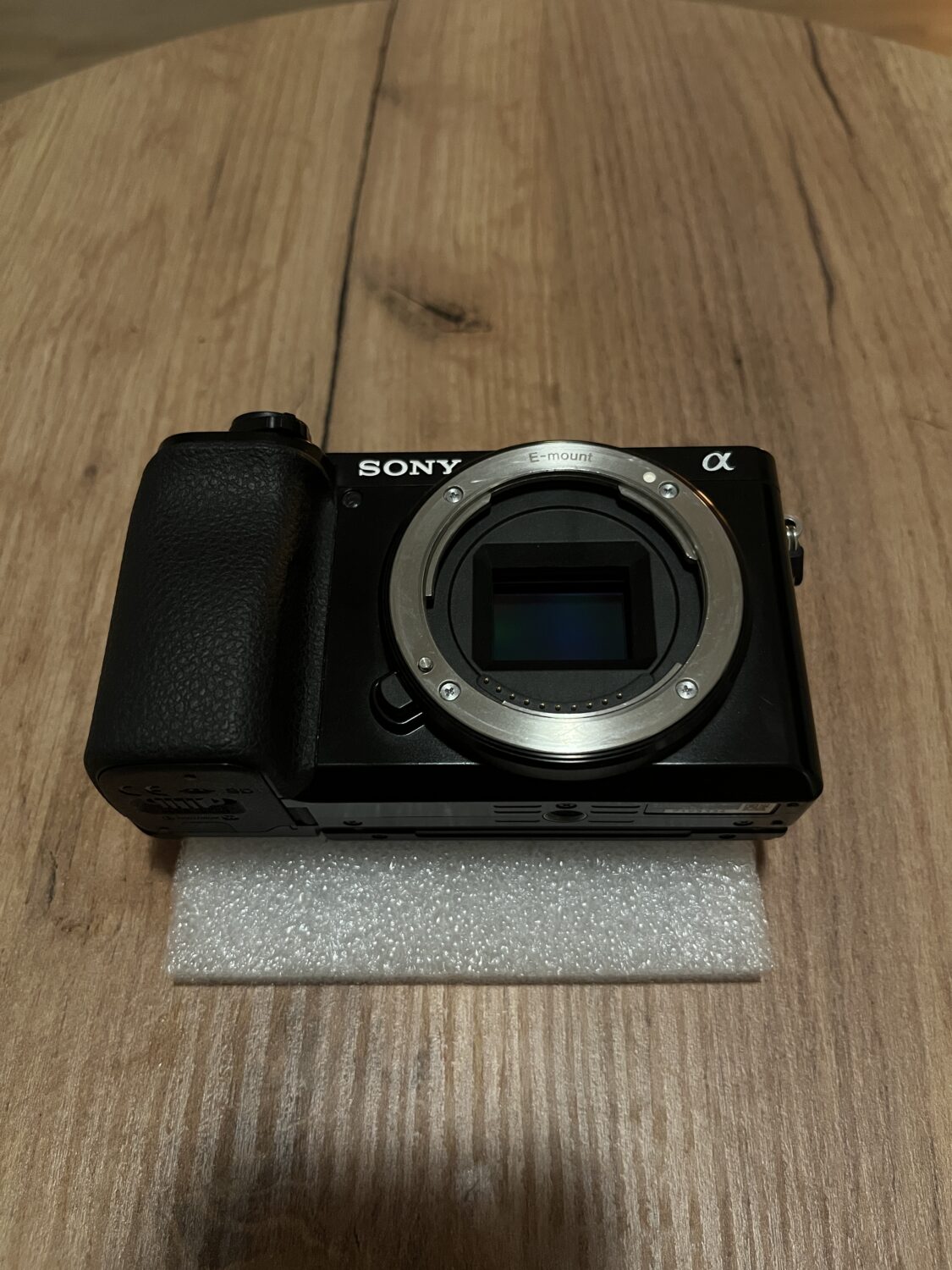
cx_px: 476
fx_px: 953
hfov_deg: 53.1
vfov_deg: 67.3
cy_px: 635
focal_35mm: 26
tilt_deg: -58.2
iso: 500
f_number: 1.6
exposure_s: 1/50
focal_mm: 5.1
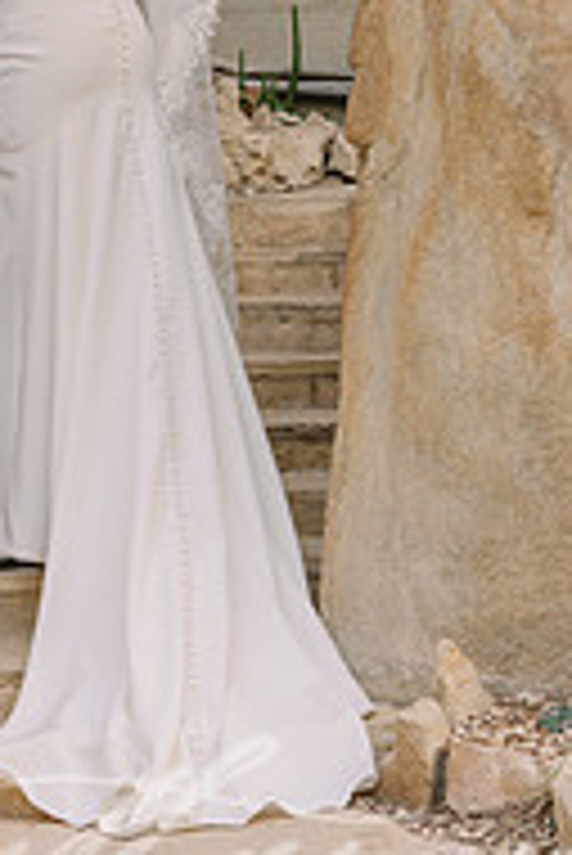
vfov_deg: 12.3
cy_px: 40
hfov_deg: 8.3
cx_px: 144
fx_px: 3949
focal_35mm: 166
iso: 800
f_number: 4
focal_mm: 70
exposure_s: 1/160
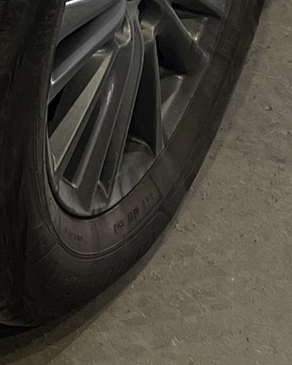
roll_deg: +0.7
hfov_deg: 7.4
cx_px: -375
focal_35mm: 196
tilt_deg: -20.8
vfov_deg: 8.7
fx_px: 2116
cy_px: -573
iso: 40
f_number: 1.5
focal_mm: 5.7
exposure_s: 1/120
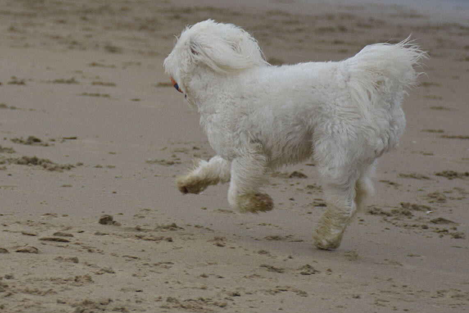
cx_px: 89
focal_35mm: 330
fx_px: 4301
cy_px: 115
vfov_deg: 4.2
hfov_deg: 6.2
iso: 500
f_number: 6.3
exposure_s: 1/500
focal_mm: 105
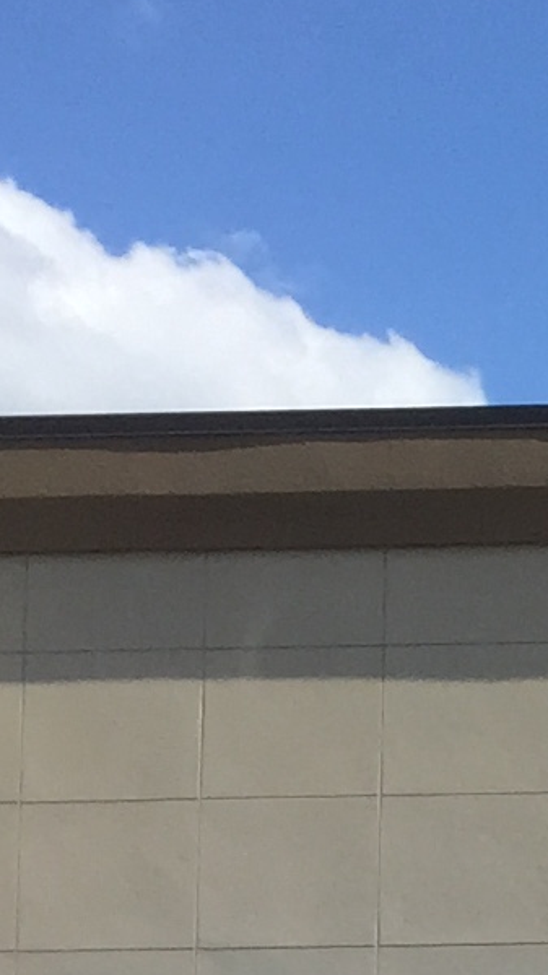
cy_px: 1331
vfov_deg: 12.1
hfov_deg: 6.1
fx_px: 4448
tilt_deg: +4.1
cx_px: 2042
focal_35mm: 172
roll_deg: +0.1
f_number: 2.2
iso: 32
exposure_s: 1/2198
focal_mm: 4.15
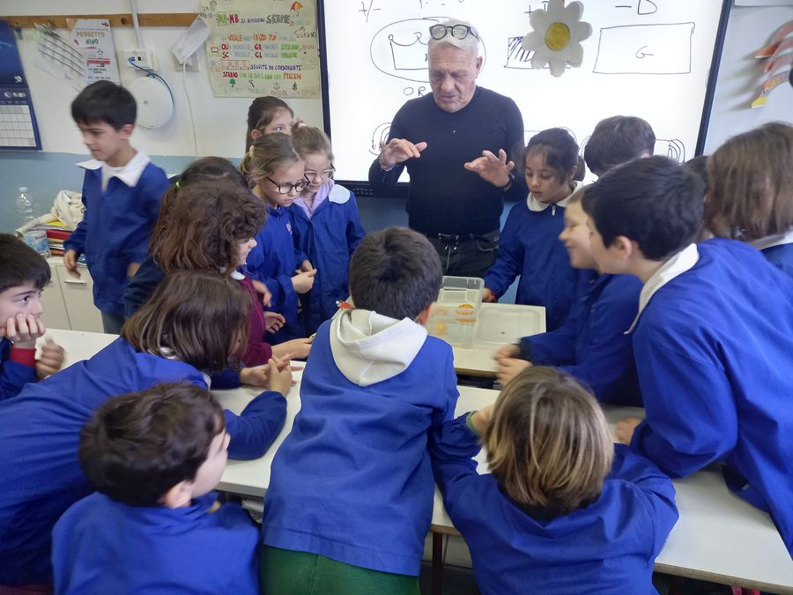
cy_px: 298
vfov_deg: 54.9
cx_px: 396
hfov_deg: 69.4
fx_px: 573
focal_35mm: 25
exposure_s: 1/33
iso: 200
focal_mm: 4.6
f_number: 2
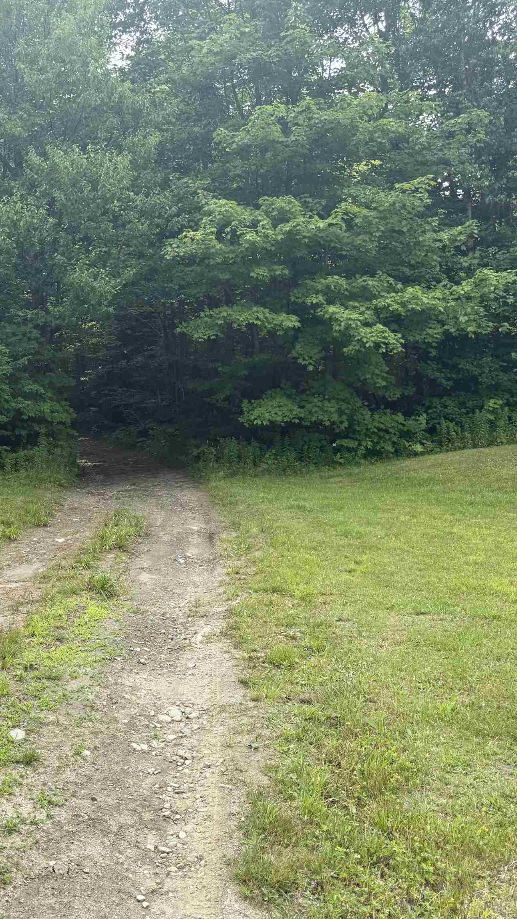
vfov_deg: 56.6
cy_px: 460
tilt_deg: +0.7
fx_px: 853
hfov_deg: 32.3
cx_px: 67
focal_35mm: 35
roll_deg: +3.6
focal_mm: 6.76
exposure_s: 1/1192
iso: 80
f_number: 1.78
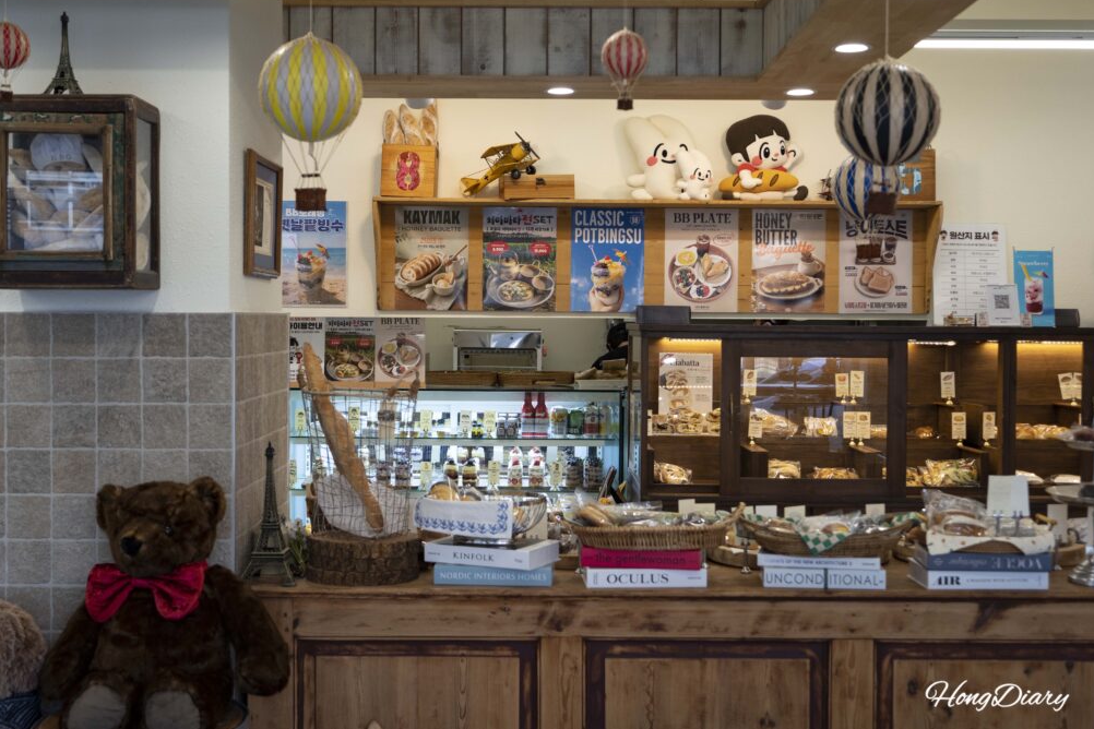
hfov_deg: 42.7
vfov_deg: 29.2
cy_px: 358
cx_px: 539
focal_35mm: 46
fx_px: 1398
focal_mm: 45
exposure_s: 1/160
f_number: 5.6
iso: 640
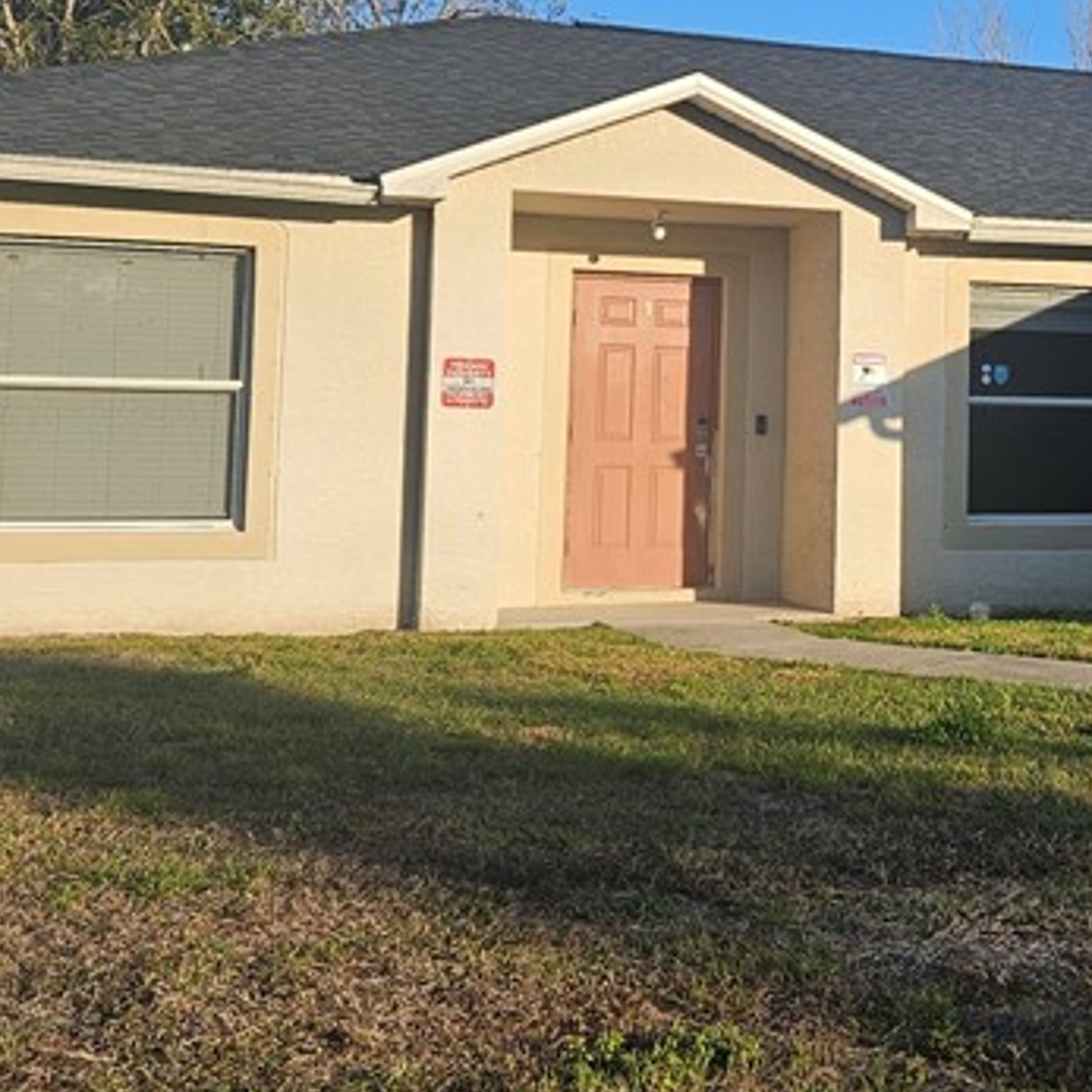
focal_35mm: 60
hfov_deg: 26.9
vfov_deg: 28.1
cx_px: 1120
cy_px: 255
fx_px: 2141
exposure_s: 1/1529
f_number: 1.8
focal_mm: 5.4
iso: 25
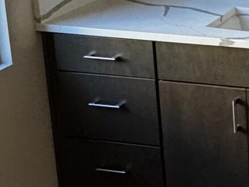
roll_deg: -0.5
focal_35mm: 95
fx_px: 684
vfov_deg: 15.1
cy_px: -25
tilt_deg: -13.4
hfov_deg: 18.1
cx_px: 386
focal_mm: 2.22
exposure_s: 1/99
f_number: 2.2
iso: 320
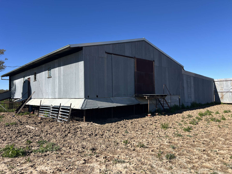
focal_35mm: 26
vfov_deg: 53.1
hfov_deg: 67.3
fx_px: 174
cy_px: 87
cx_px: 116
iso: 50
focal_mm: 5.7
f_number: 1.5
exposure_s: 1/2632
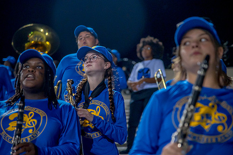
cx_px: 117
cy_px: 77
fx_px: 783
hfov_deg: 16.9
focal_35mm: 121
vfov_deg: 11.3
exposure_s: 1/200
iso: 2000
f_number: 4
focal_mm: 120
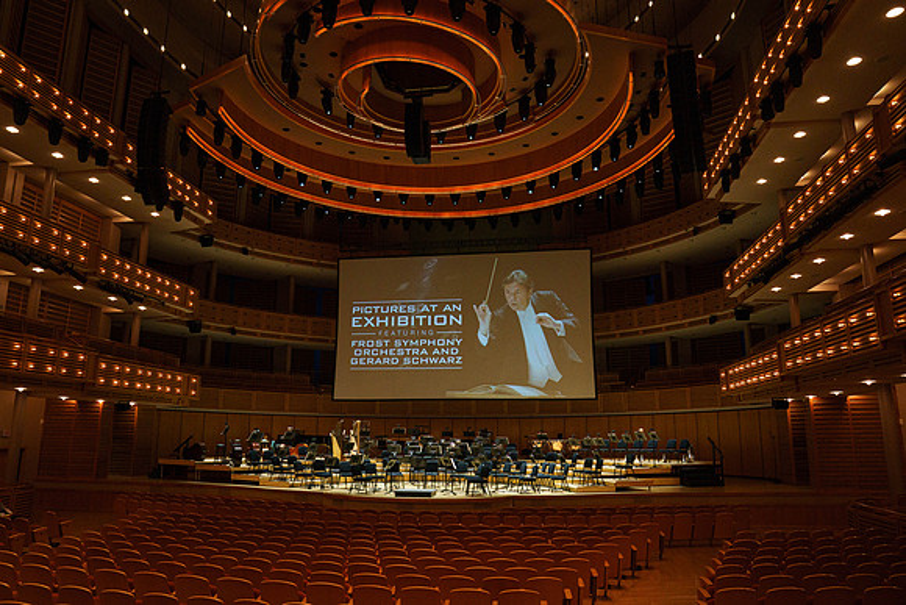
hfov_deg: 72.5
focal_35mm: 25
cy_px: 302
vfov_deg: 52.1
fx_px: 618
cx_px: 453
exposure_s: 1/200
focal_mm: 24
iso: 2500
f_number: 5.6
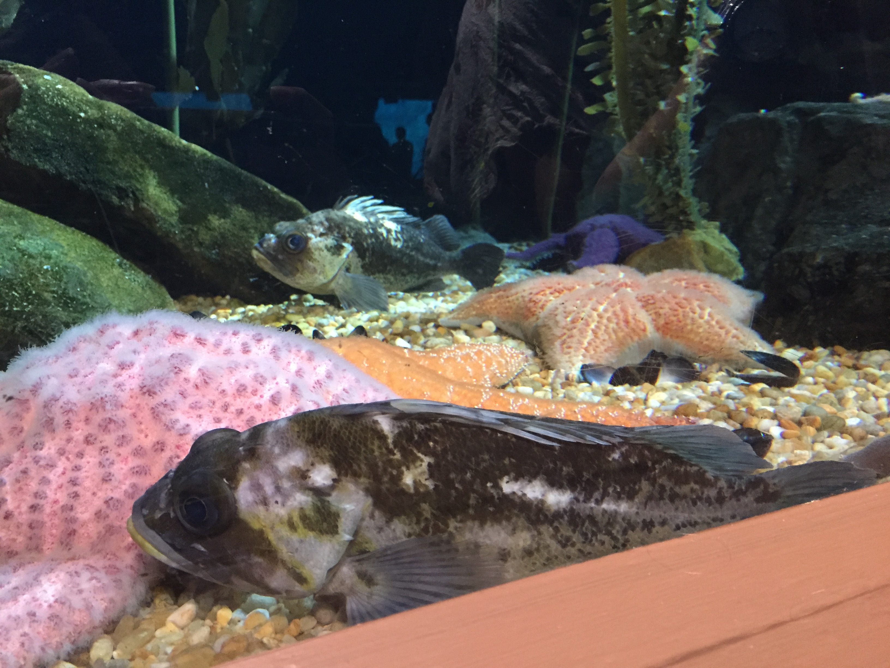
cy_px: 334
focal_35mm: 29
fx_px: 746
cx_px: 445
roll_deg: -0.2
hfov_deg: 61.7
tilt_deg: -12.8
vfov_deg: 48.2
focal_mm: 4.15
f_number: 2.2
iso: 250
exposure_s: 1/15
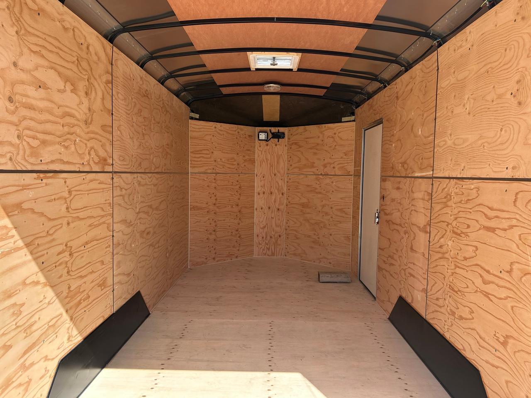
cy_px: 199
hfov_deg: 67.3
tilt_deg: -3.2
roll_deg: -0.8
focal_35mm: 26
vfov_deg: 53.1
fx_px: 399
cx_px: 266
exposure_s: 1/1171
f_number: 1.5
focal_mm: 5.7
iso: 50
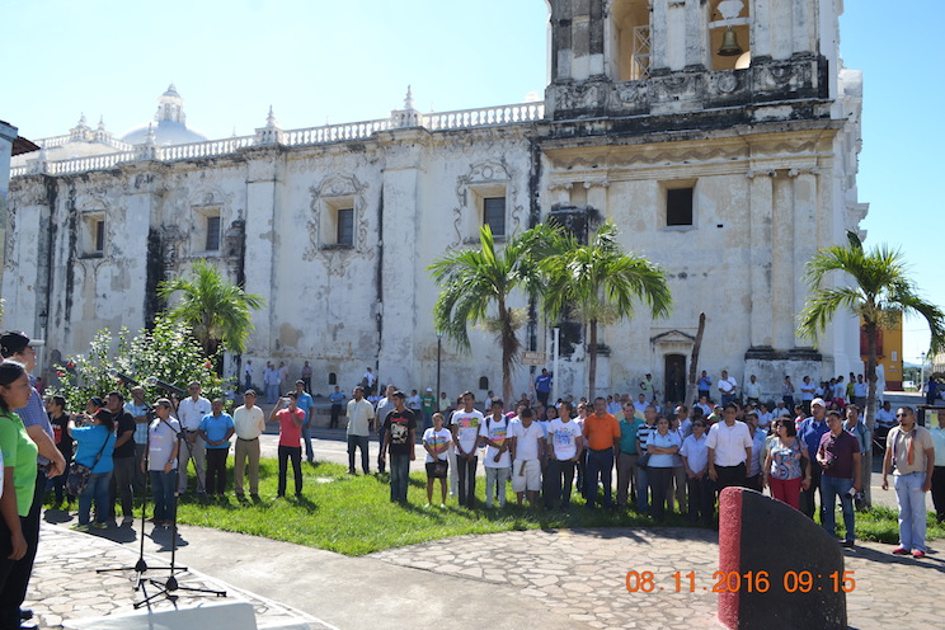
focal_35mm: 30
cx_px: 472
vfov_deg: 43.6
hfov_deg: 61.9
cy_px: 315
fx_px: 787
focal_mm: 20
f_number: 6.3
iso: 100
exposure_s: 1/200
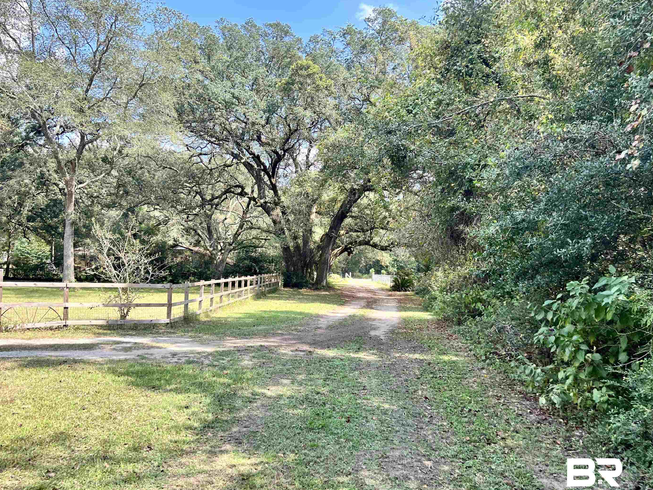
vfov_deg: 48.2
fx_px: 547
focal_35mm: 29
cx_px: 321
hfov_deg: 61.7
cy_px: 264
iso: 50
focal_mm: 5.7
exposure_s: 1/1029
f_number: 1.5
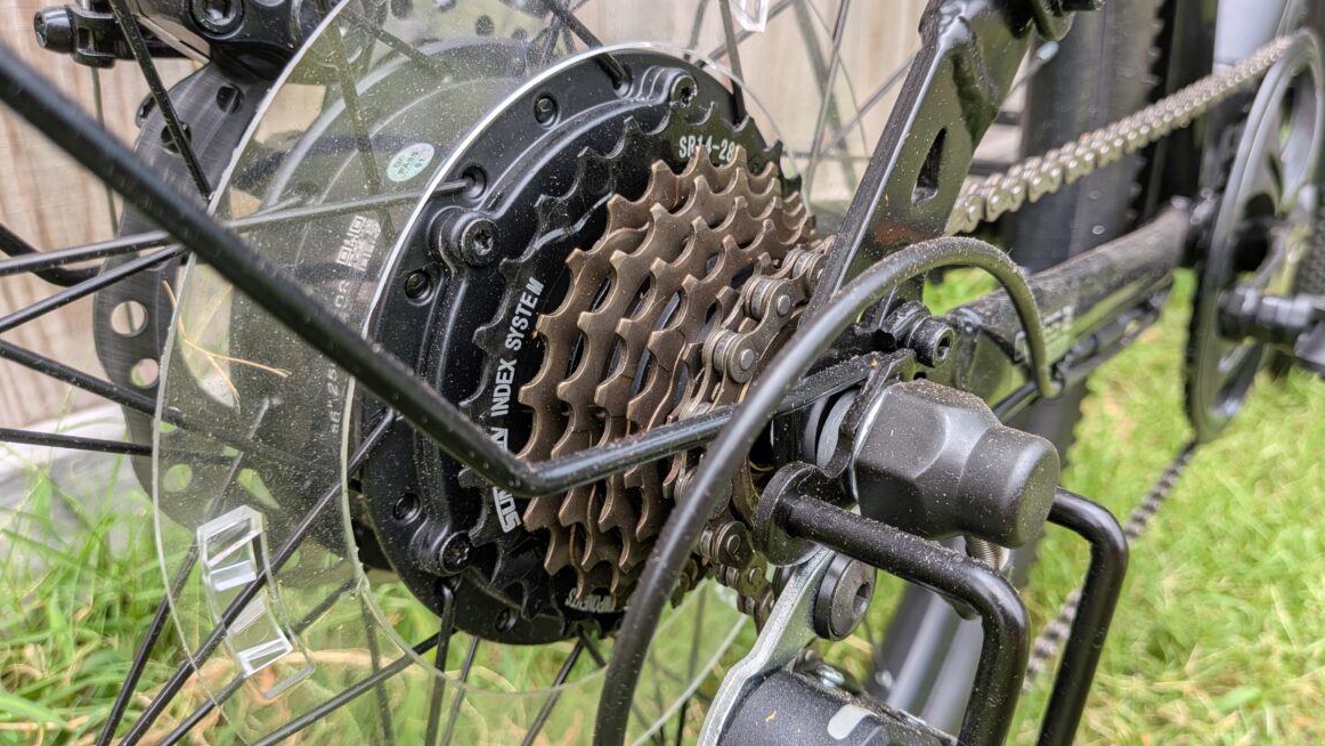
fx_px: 949
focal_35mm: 27
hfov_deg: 69.9
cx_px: 669
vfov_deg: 42.9
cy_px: 380
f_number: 1.7
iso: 27
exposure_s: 1/135
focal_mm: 4.53
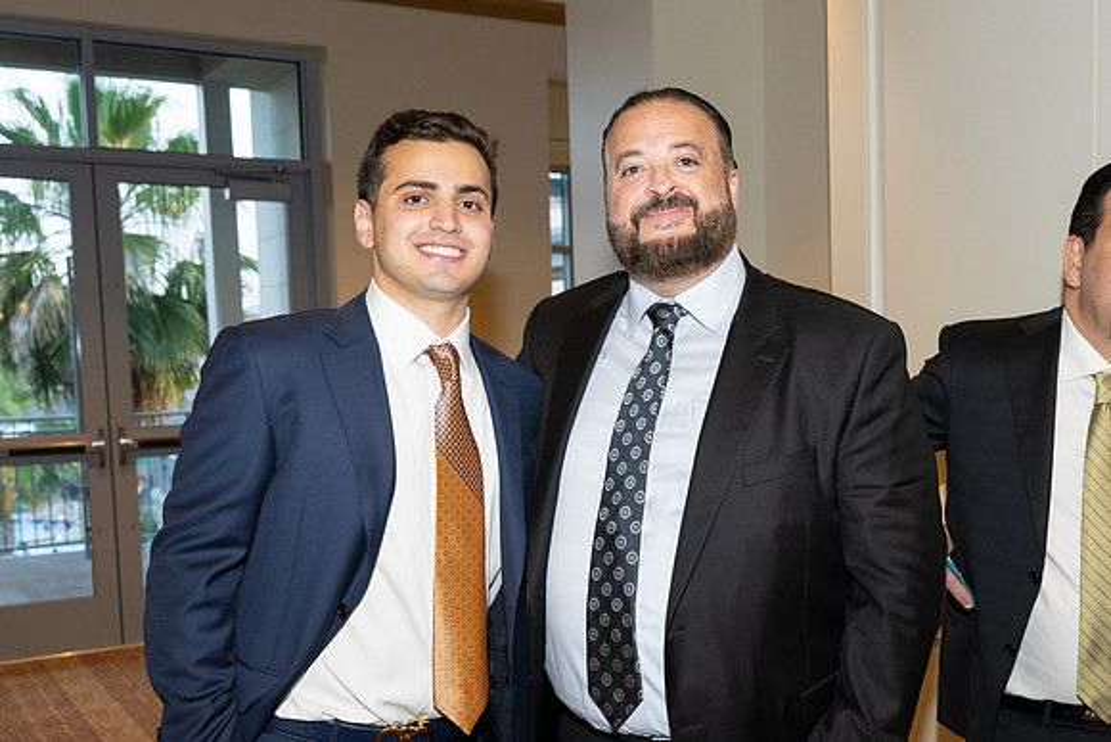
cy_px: 489
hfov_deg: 46.9
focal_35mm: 41
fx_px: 1275
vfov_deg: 32.2
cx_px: 642
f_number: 5.6
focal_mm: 27.5
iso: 800
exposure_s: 1/100
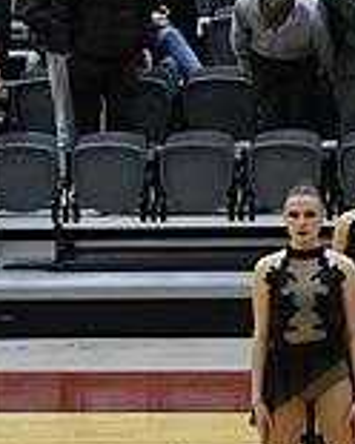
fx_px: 4859
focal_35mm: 370
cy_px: 465
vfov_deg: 5.2
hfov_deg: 4.1
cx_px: 813
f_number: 4
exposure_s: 1/500
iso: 5000
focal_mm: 70
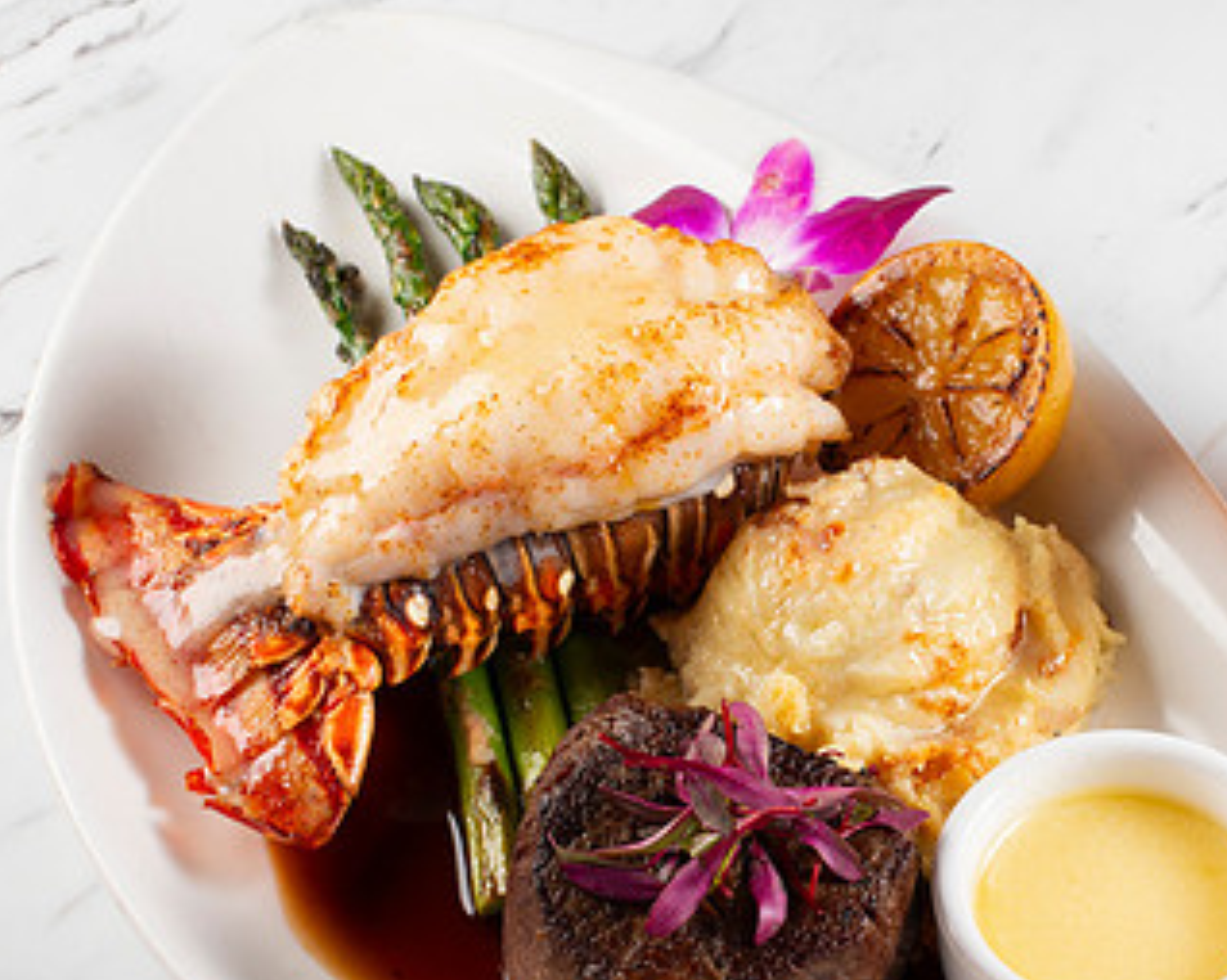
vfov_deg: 15.0
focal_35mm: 102
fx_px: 3702
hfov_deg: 18.7
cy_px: 691
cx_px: 854
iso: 250
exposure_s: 1/125
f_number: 10
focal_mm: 50
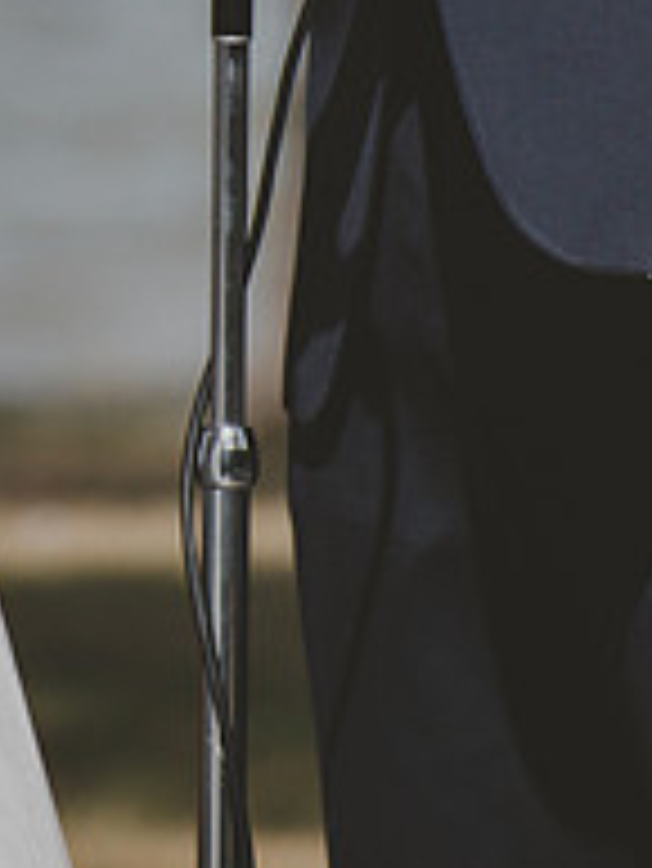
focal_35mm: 1010
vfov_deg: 2.0
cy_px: 0
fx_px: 25337
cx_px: 85
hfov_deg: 1.5
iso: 280
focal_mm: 300
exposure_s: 1/2000
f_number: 6.3
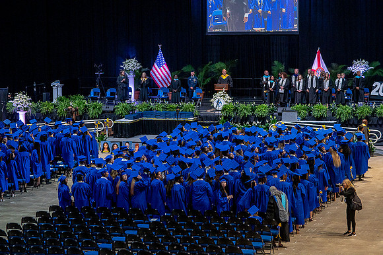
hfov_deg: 17.1
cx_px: 192
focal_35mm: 120
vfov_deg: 11.4
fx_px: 1276
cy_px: 128
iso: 1600
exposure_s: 1/200
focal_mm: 120
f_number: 4.8
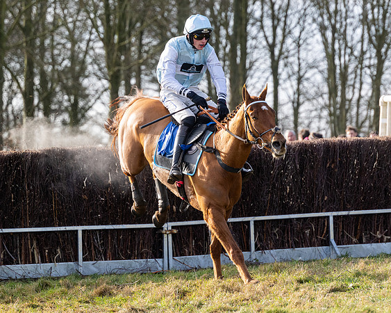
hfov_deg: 9.3
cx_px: 265
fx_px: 2405
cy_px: 161
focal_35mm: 208
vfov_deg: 7.4
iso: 800
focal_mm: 150
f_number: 4
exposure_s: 1/1600
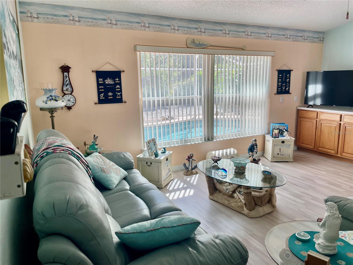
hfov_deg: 67.3
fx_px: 265
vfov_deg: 53.1
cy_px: 132
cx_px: 176
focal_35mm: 26
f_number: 1.6
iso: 32
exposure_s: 1/181
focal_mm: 4.2
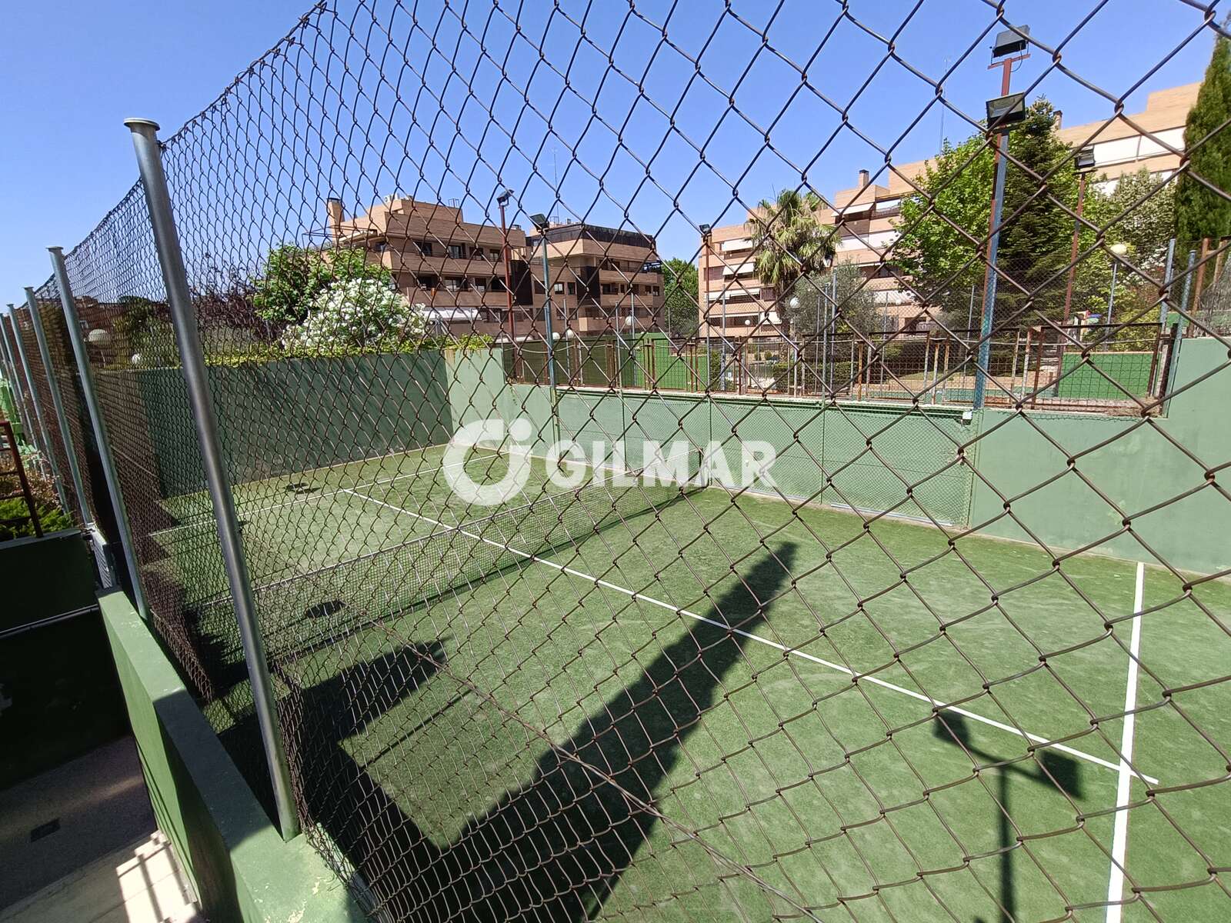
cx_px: 616
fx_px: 569
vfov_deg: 78.1
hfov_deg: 94.5
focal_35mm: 16
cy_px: 462
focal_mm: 1.68
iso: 64
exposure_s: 1/830
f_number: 2.2
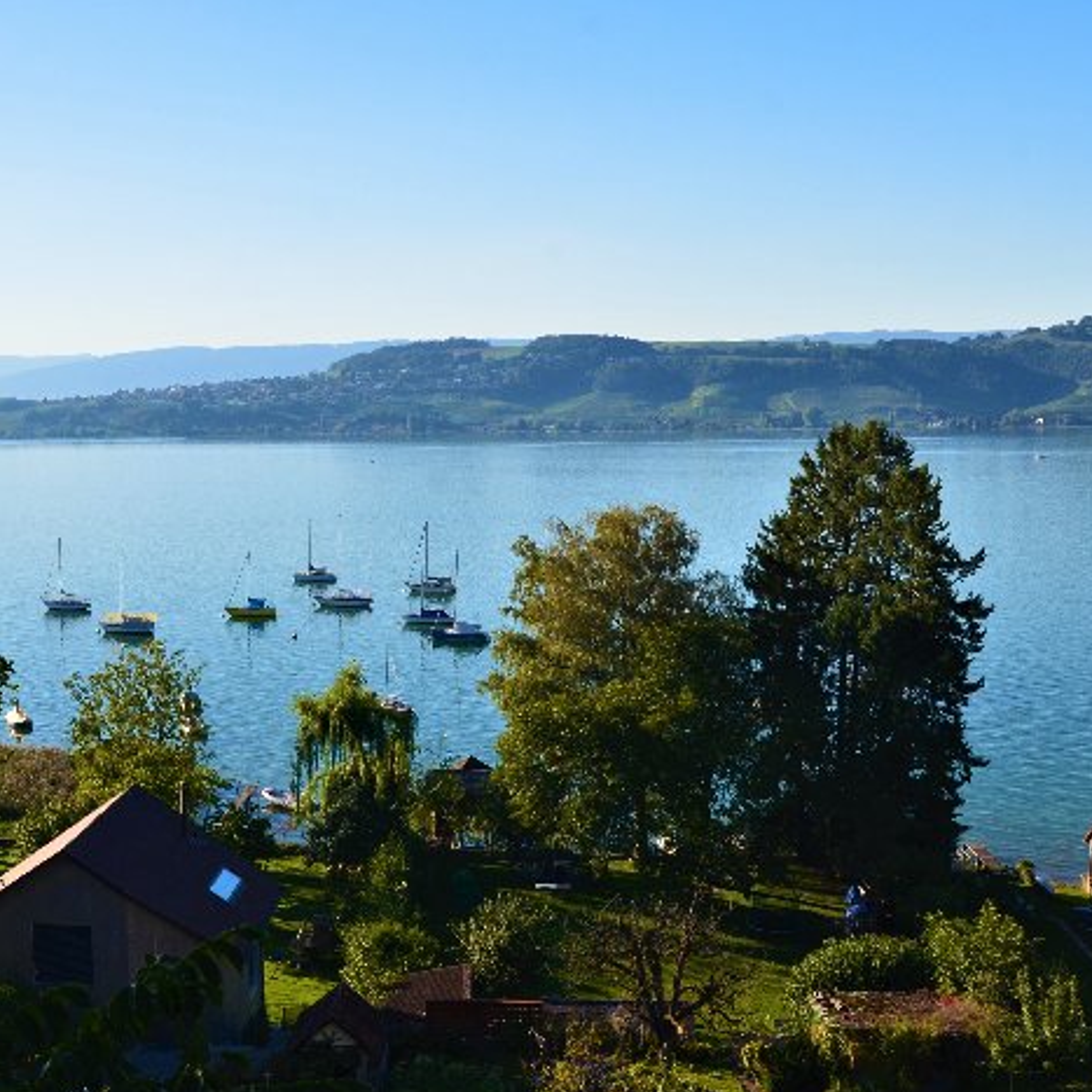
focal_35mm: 48
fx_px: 1713
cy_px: 578
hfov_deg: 35.0
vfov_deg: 35.3
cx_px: 372
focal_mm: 22
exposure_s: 1/160
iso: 320
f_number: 10
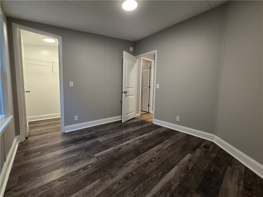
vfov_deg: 89.9
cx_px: 132
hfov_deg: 106.2
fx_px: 99
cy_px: 98
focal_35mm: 13
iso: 400
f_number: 2.2
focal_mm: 2.2
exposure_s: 1/60
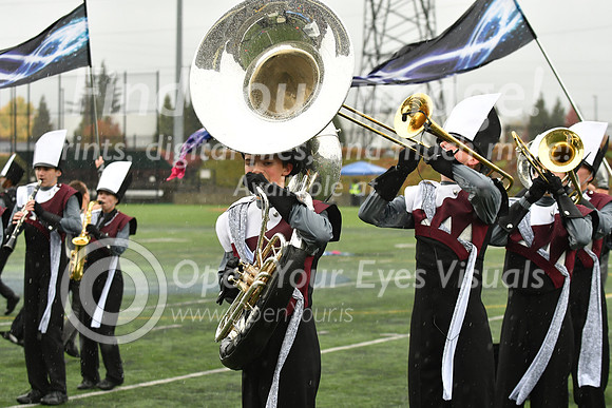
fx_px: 1785
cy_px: 204
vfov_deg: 13.0
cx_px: 306
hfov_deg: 19.5
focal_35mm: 105
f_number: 4
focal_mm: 70
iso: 800
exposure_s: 1/640
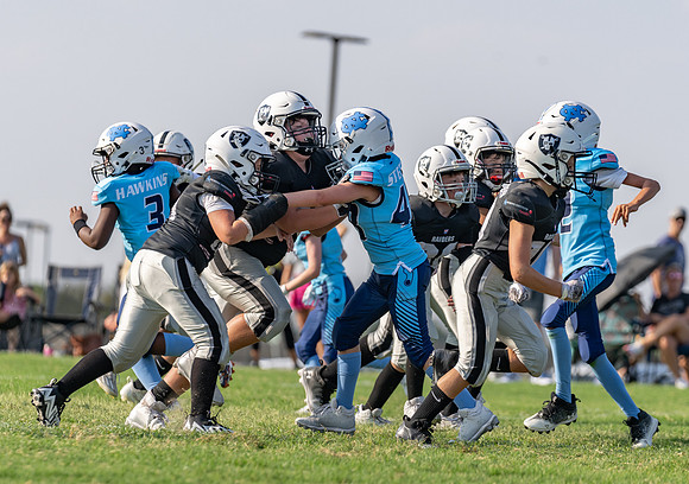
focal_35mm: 300
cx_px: 347
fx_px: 5837
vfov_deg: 4.8
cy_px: 273
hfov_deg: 6.8
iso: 100
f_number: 3.5
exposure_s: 1/1600
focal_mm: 200
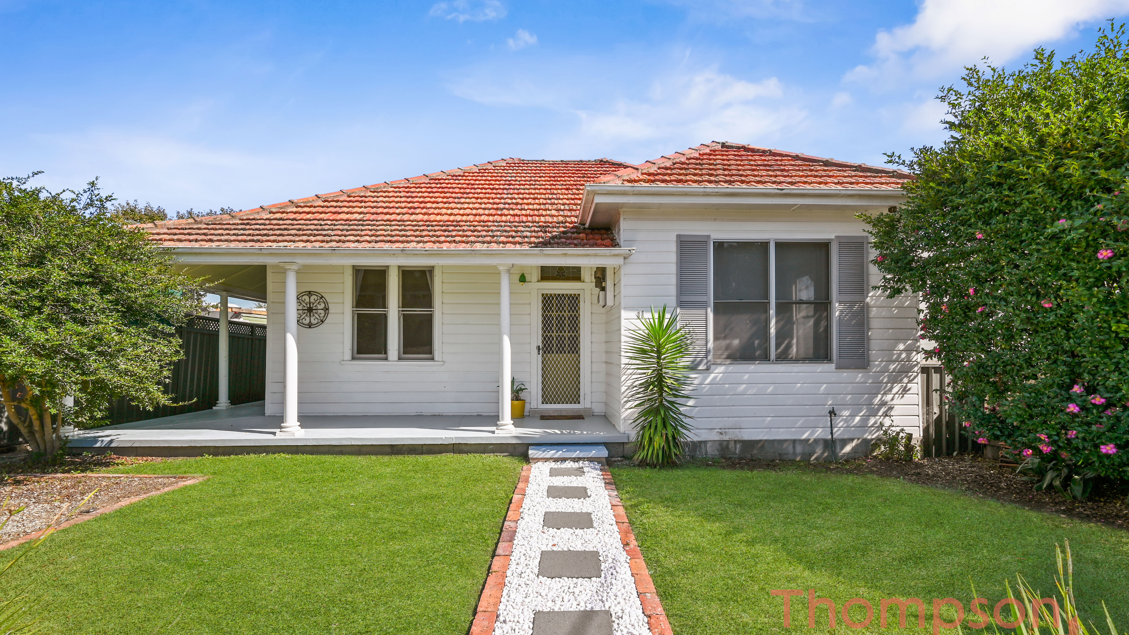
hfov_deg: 99.4
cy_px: 347
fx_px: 479
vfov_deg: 67.0
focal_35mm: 16
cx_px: 565
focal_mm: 15
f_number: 7.1
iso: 100
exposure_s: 1/60
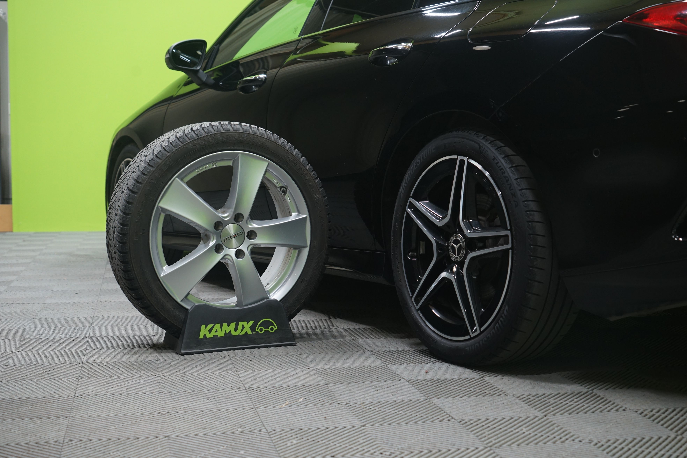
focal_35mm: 51
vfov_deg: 26.5
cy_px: 229
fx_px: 973
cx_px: 344
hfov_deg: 38.9
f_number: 5.6
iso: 1000
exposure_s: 1/20
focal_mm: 51
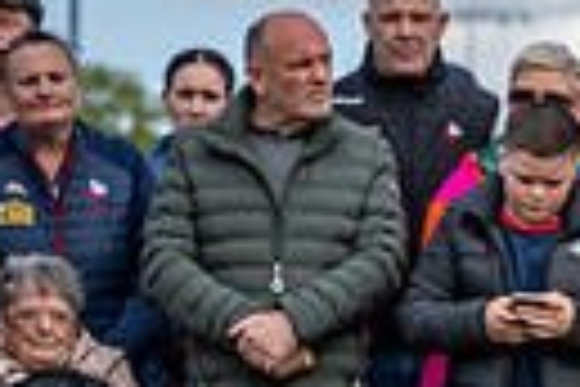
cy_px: 331
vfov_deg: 4.4
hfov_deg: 6.4
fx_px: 5058
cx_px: 1214
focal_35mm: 314
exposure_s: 1/1600
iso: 100
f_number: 2.8
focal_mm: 70
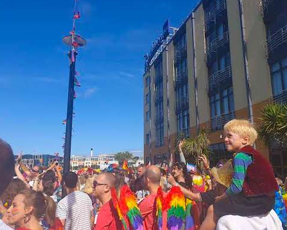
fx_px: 272
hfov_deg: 55.6
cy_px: 108
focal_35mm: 32
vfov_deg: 45.8
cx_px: 156
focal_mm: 4.3
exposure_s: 1/2315
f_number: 2.4
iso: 50
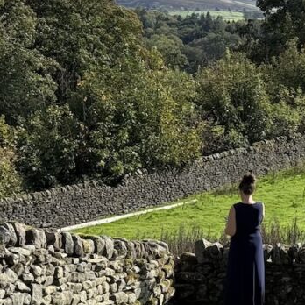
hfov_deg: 13.2
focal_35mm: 125
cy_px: 110
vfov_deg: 13.9
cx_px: 448
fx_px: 1246
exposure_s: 1/2976
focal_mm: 6.76
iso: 64
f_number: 1.78
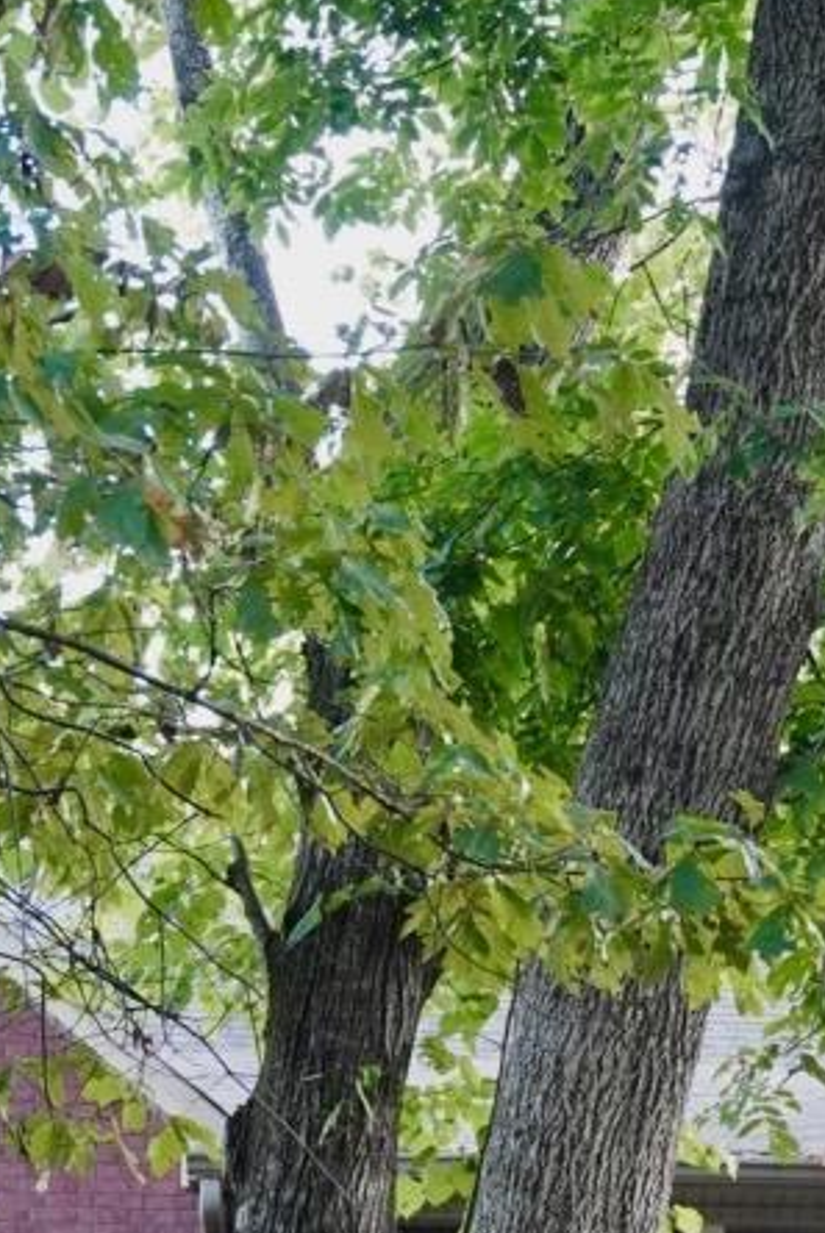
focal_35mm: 142
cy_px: 1166
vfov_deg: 14.3
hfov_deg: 9.7
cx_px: 664
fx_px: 4869
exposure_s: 1/320
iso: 2000
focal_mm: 39
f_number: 2.8
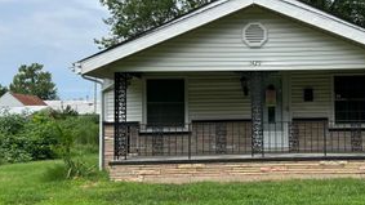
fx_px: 484
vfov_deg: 23.9
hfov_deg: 40.2
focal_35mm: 50
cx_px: 273
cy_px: 96
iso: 50
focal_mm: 5.7
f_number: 1.5
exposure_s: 1/4444
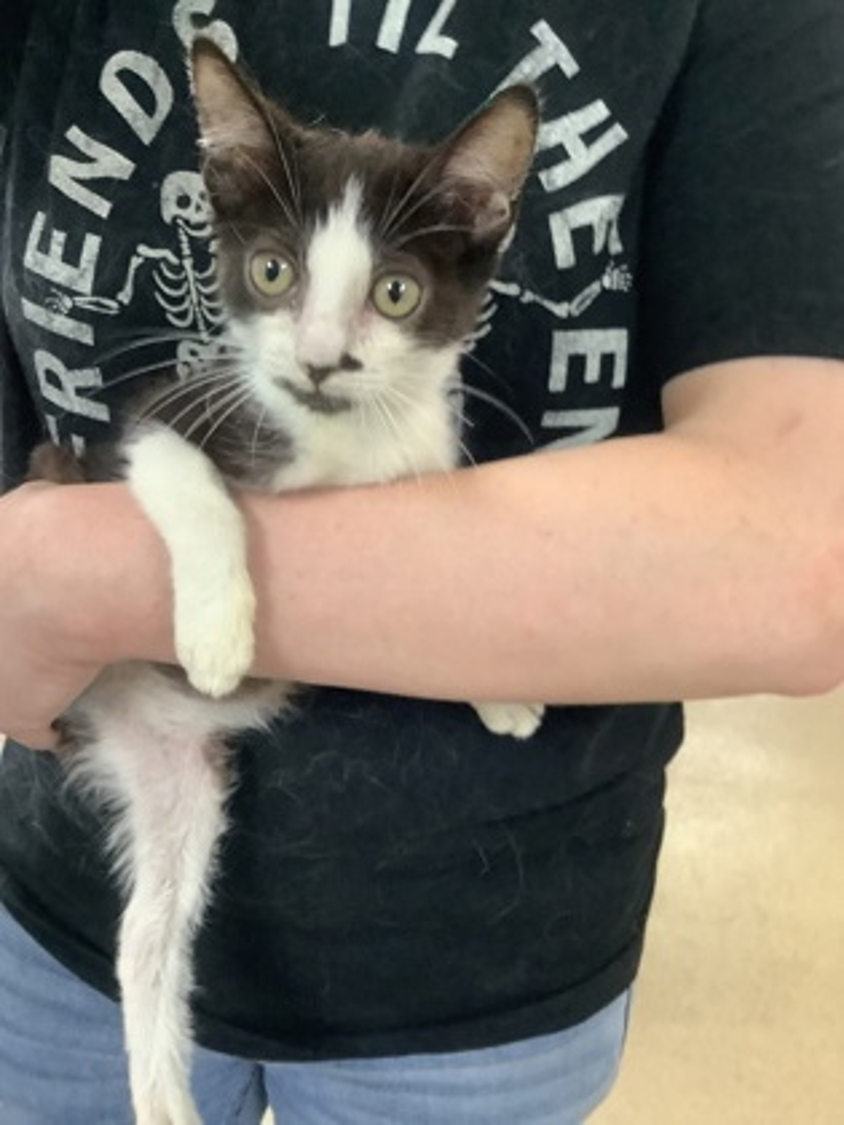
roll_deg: -1.3
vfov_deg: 58.4
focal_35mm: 31
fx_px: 1008
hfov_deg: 45.4
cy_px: 562
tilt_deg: -25.7
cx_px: 422
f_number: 2.4
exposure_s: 1/40
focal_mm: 3.3
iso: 400
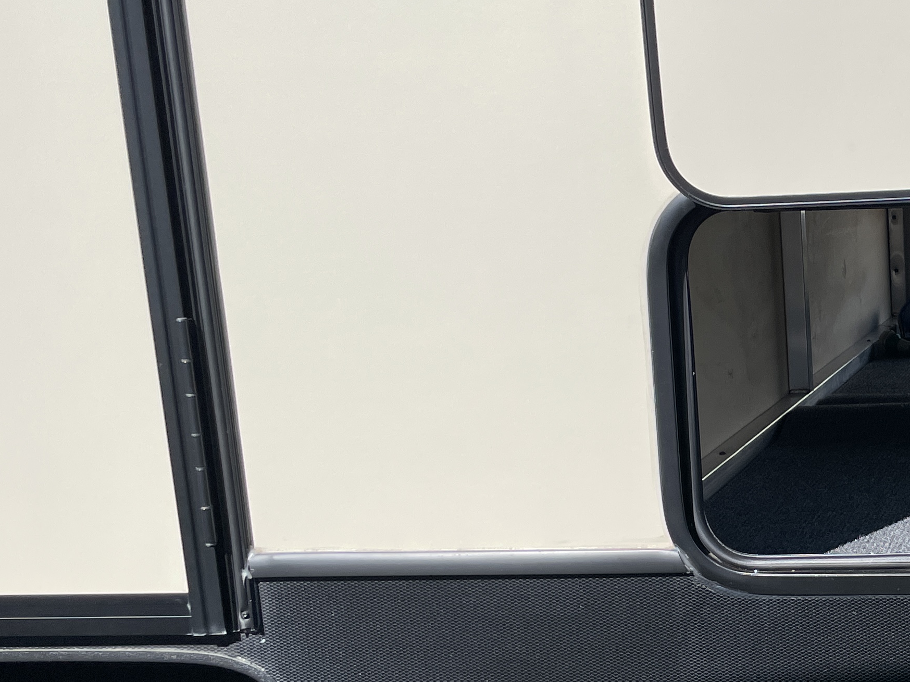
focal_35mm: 60
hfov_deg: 29.2
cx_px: 995
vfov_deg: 24.3
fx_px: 1577
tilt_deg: -11.3
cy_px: 436
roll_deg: +3.8
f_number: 1.6
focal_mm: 4.2
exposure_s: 1/3610
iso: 32
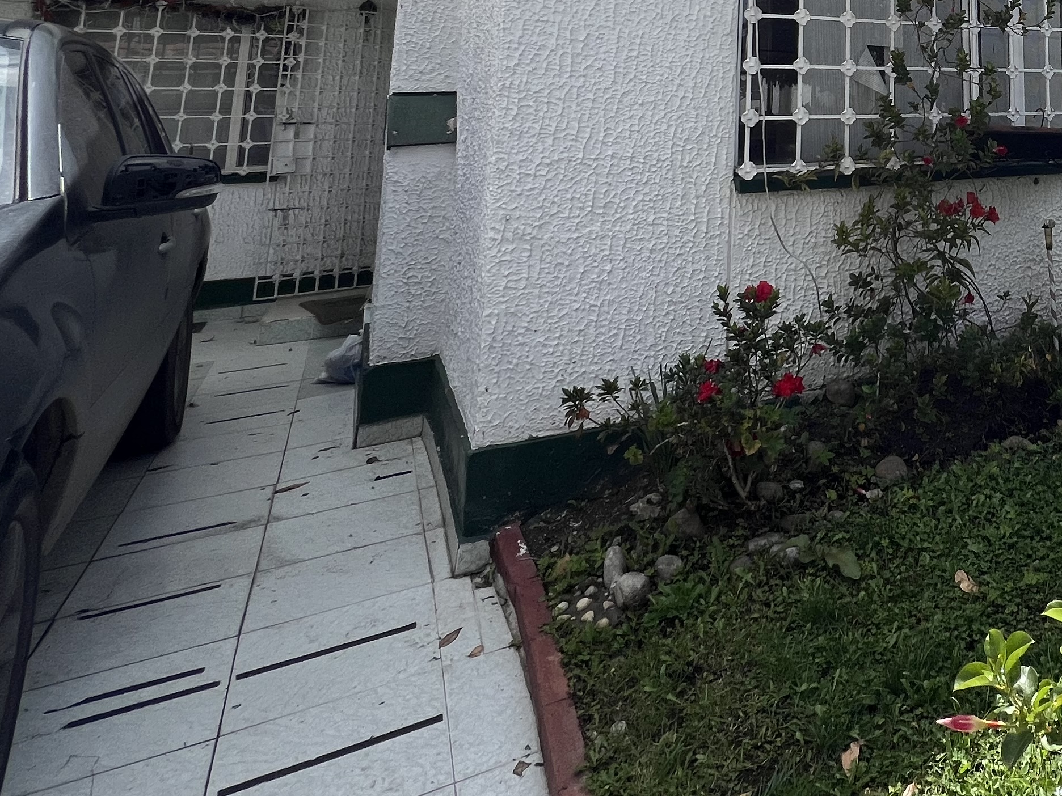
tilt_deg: +8.8
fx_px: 859
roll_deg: +1.1
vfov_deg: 41.8
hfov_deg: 52.7
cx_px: 1021
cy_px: -33
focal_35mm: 28
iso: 32
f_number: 1.8
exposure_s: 1/2320
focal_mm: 1.57
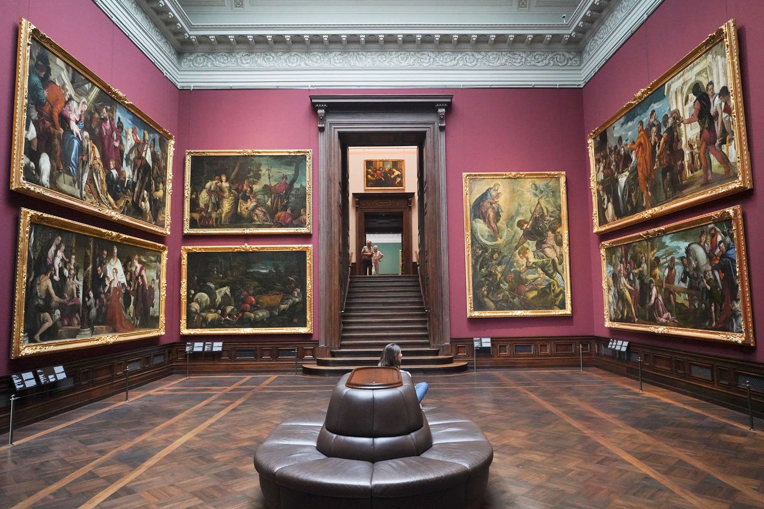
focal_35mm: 24
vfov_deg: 53.1
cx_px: 382
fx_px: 509
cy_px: 254
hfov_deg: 73.7
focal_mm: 24
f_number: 6.3
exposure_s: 1/80
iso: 6400
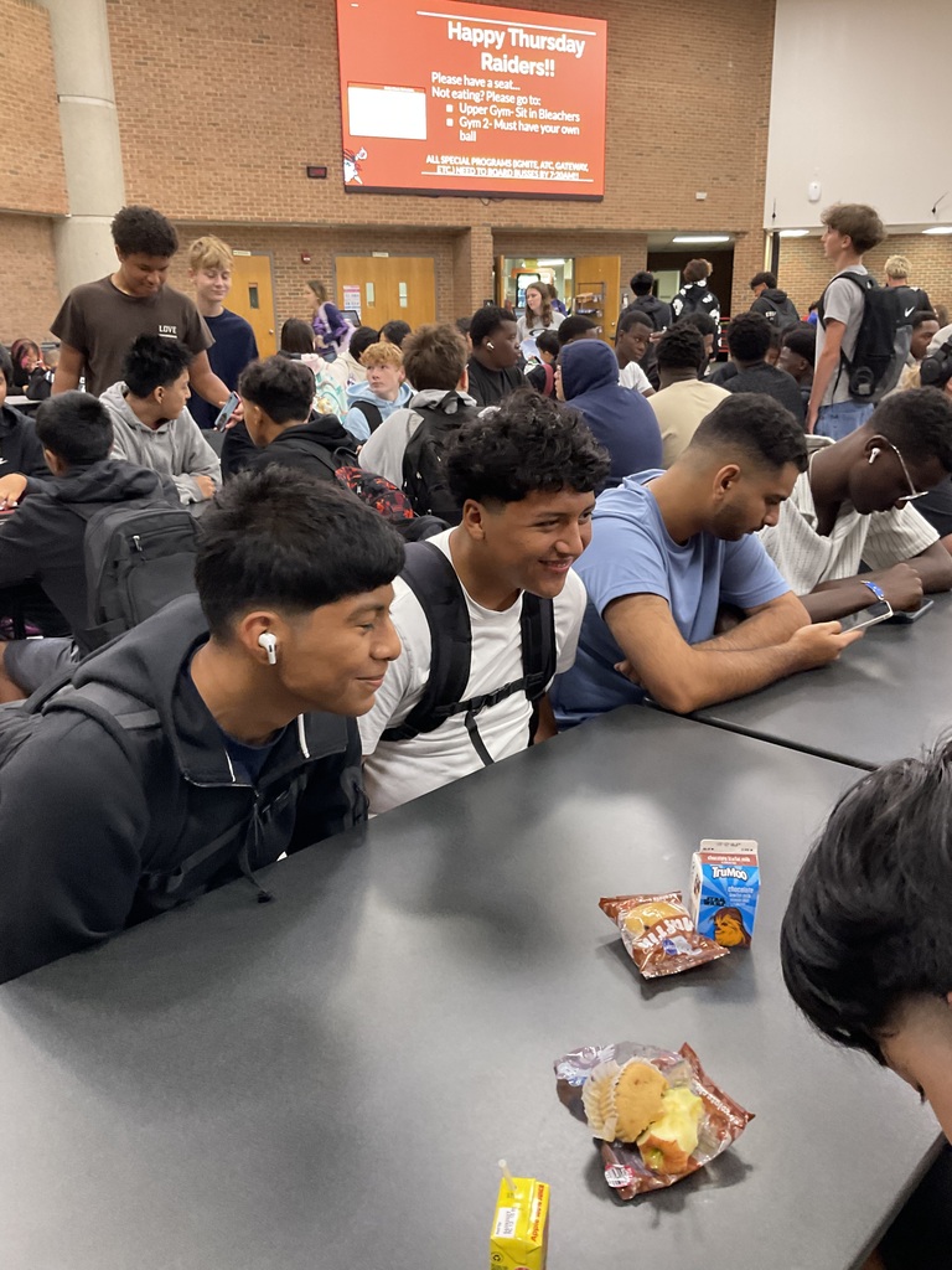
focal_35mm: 29
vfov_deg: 61.7
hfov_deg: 48.2
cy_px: 635
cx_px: 476
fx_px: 1063
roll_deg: -1.0
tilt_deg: -15.9
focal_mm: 3
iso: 200
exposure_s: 1/40
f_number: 1.8
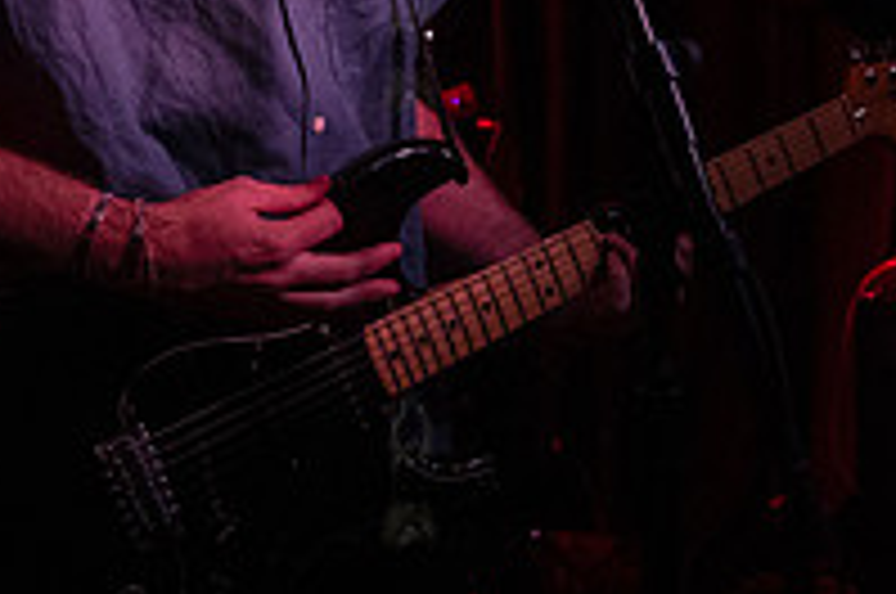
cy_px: 32
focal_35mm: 70
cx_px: 405
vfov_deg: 19.0
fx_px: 1739
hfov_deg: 28.9
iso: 8000
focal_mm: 24
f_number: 3.5
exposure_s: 1/320
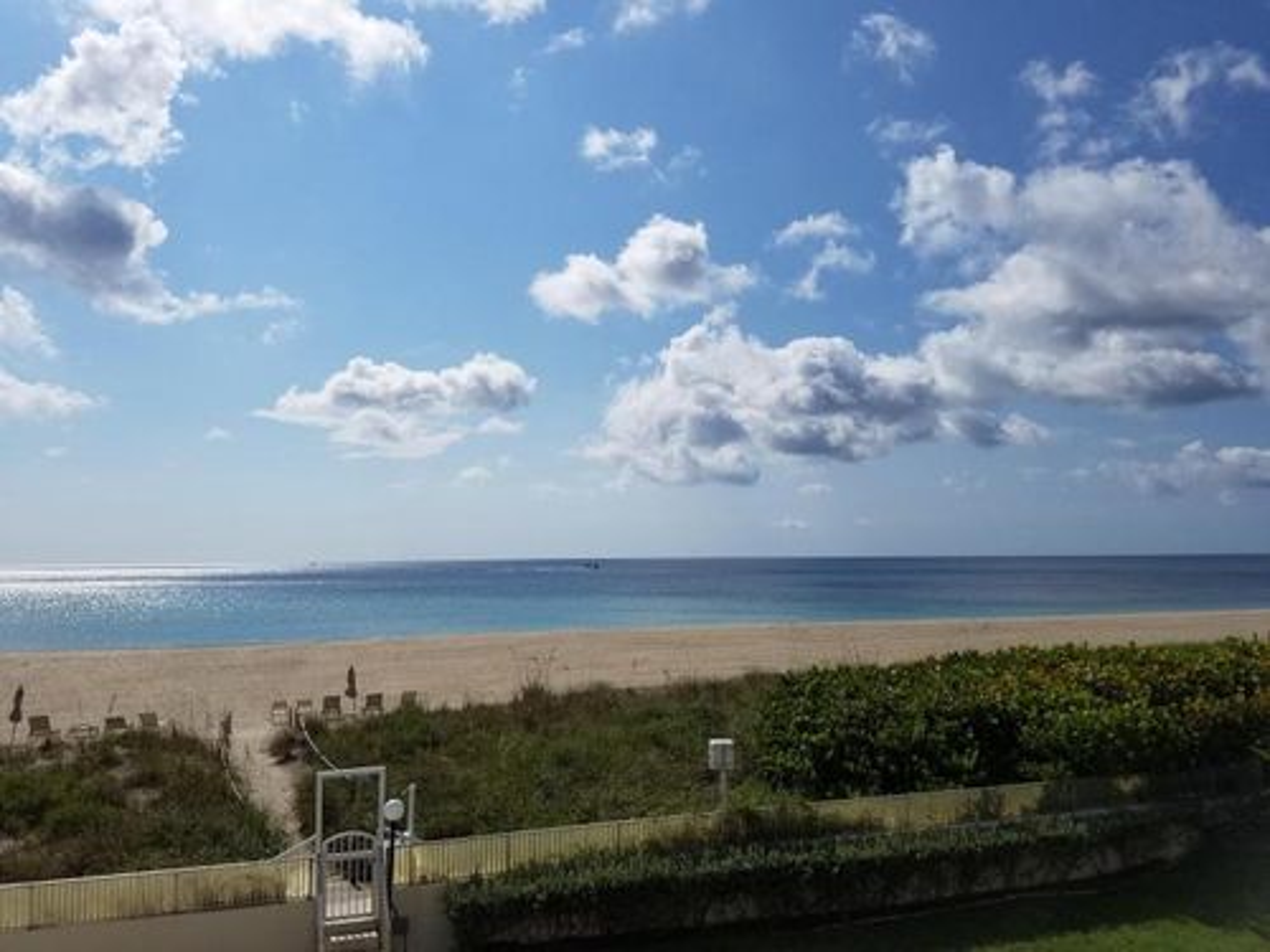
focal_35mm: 26
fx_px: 954
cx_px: 635
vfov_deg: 53.1
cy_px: 476
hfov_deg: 67.3
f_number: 1.7
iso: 50
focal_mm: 4.2
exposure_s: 1/10592
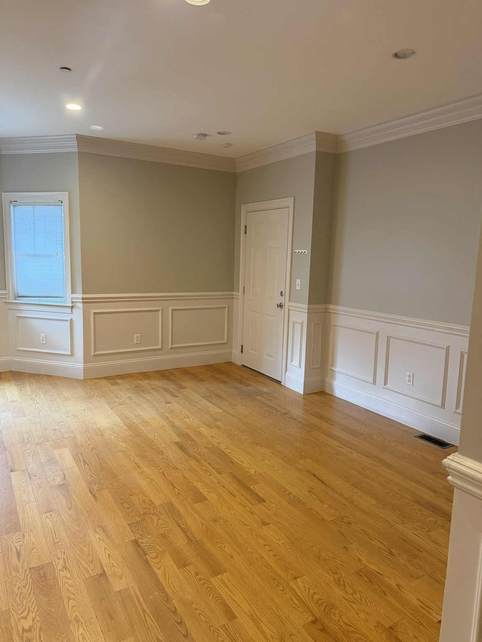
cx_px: 241
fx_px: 446
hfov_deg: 56.8
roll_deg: -2.0
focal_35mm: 24
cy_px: 321
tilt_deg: -7.9
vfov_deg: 71.6
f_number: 1.78
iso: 250
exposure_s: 1/60
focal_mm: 6.76
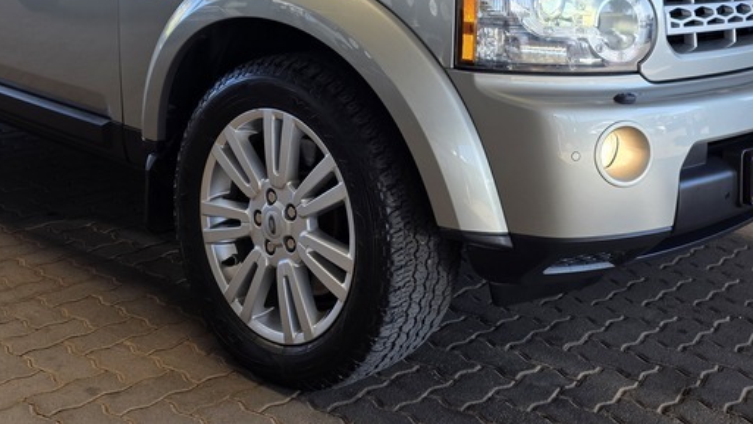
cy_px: -19
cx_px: 439
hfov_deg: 41.2
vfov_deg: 22.8
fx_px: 999
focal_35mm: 50
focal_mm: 6.25
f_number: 1.7
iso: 40
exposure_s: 1/180
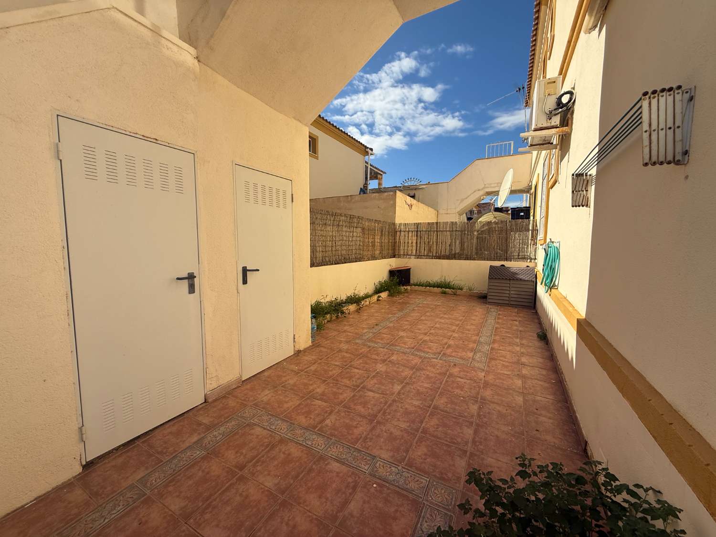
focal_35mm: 14
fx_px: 290
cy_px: 268
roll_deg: +1.5
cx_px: 358
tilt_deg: -6.1
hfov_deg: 102.1
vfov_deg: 85.7
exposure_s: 1/2506
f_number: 2.2
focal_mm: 2.22
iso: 50
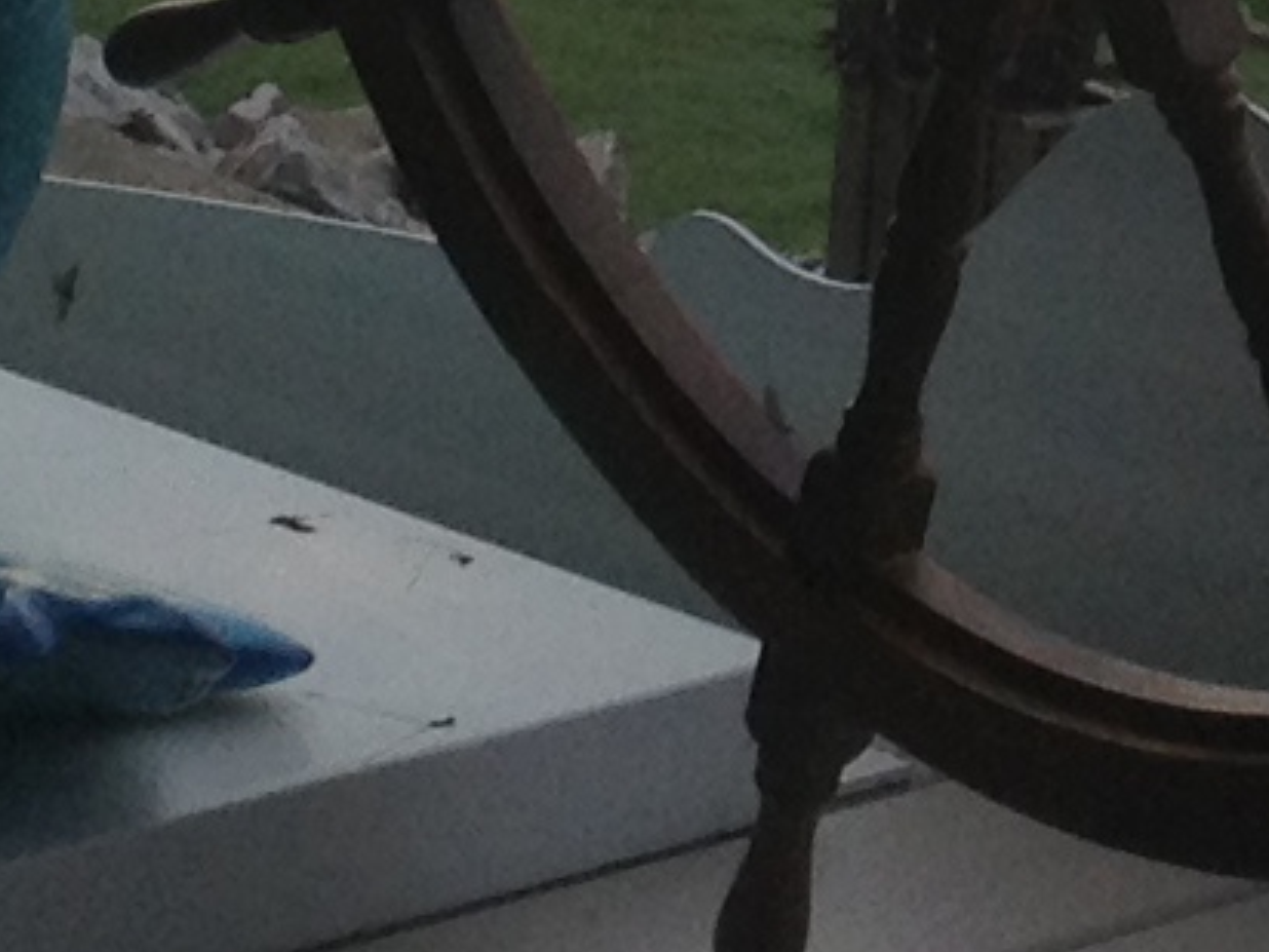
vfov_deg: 5.2
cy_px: -1066
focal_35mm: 277
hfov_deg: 7.1
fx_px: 10155
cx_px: 1814
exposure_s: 1/649
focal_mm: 4.28
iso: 50
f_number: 2.4
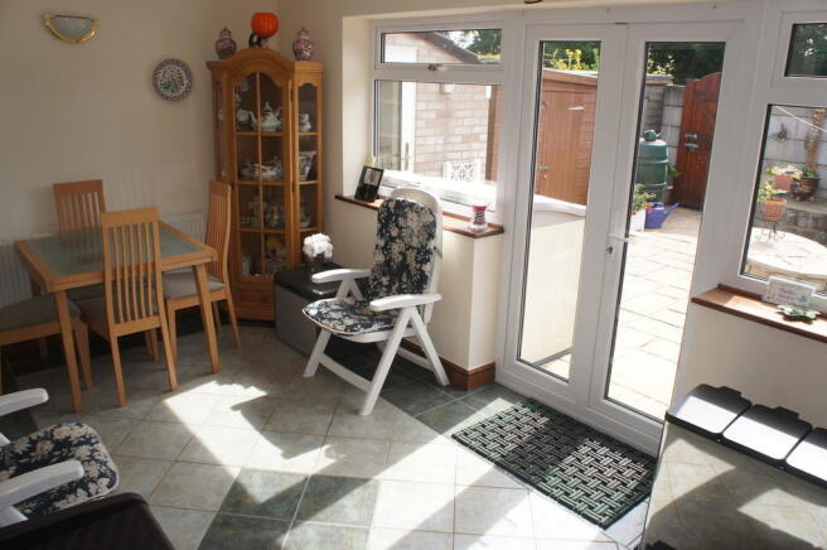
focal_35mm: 27
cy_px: 275
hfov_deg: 67.4
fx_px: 620
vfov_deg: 47.8
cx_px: 414
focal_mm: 18
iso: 200
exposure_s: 1/100
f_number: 6.3
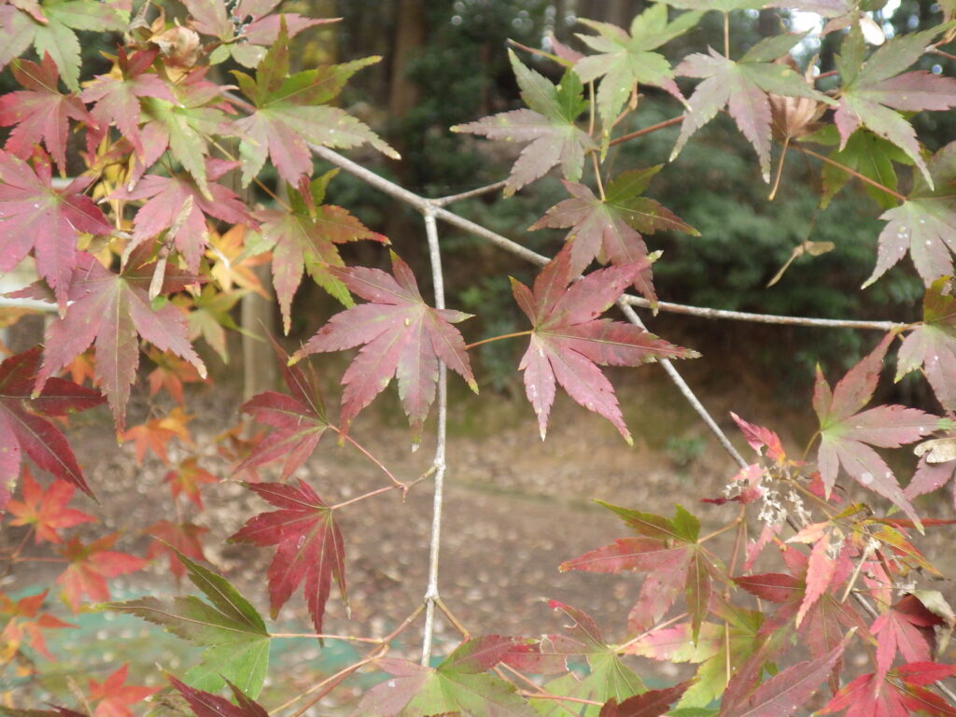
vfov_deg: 45.4
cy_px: 358
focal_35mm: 31
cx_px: 478
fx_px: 856
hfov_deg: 58.4
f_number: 2.3
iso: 320
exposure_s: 1/45
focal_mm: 5.5
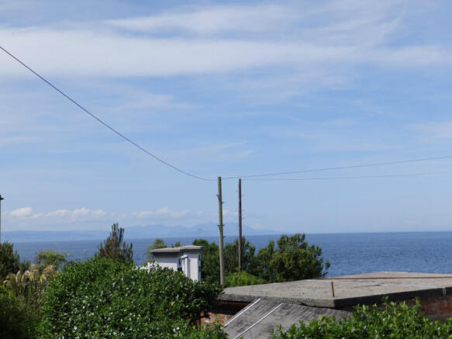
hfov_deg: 36.2
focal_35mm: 53
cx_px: 226
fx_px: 692
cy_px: 170
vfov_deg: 27.5
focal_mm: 9.6
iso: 80
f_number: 4.4
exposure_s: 1/640
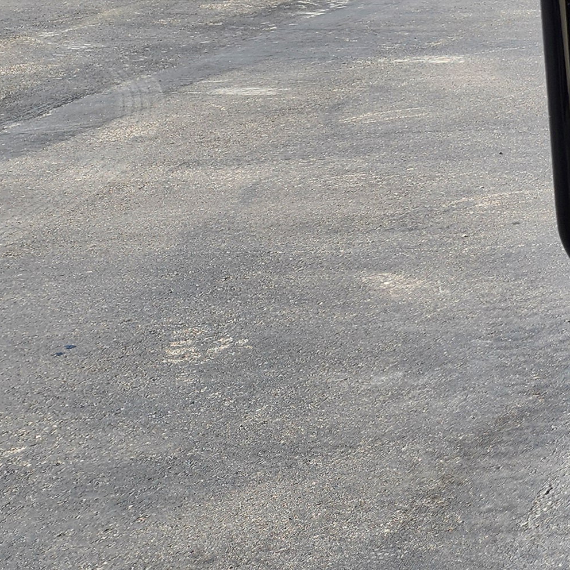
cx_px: 1052
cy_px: -76
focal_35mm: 82
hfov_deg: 17.0
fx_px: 1528
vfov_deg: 20.1
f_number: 1.8
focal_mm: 6.4
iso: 12
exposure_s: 1/467
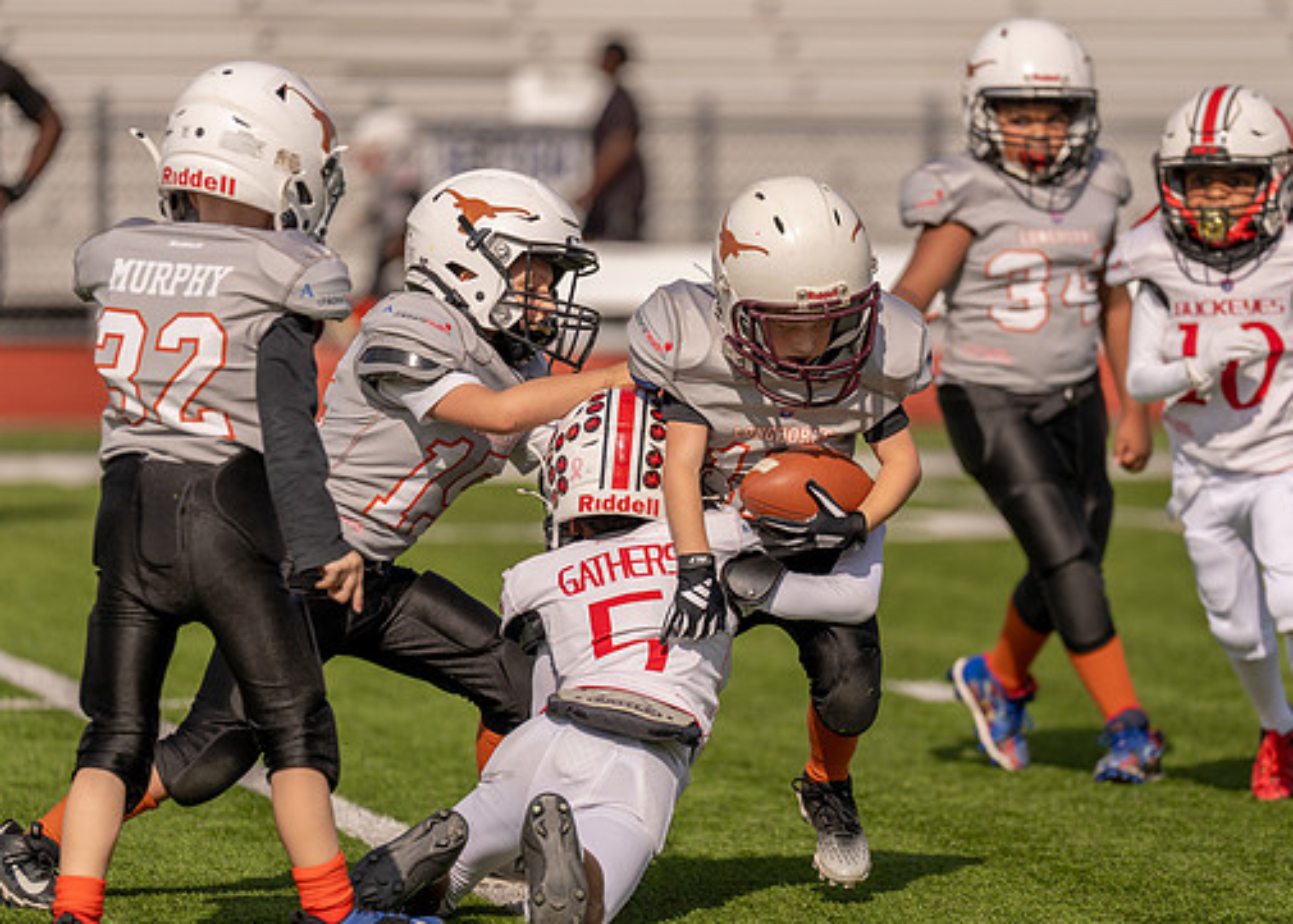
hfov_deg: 6.7
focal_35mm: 302
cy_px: 542
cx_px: 739
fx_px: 11093
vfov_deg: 4.8
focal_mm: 200
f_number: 2.8
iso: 100
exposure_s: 1/4000
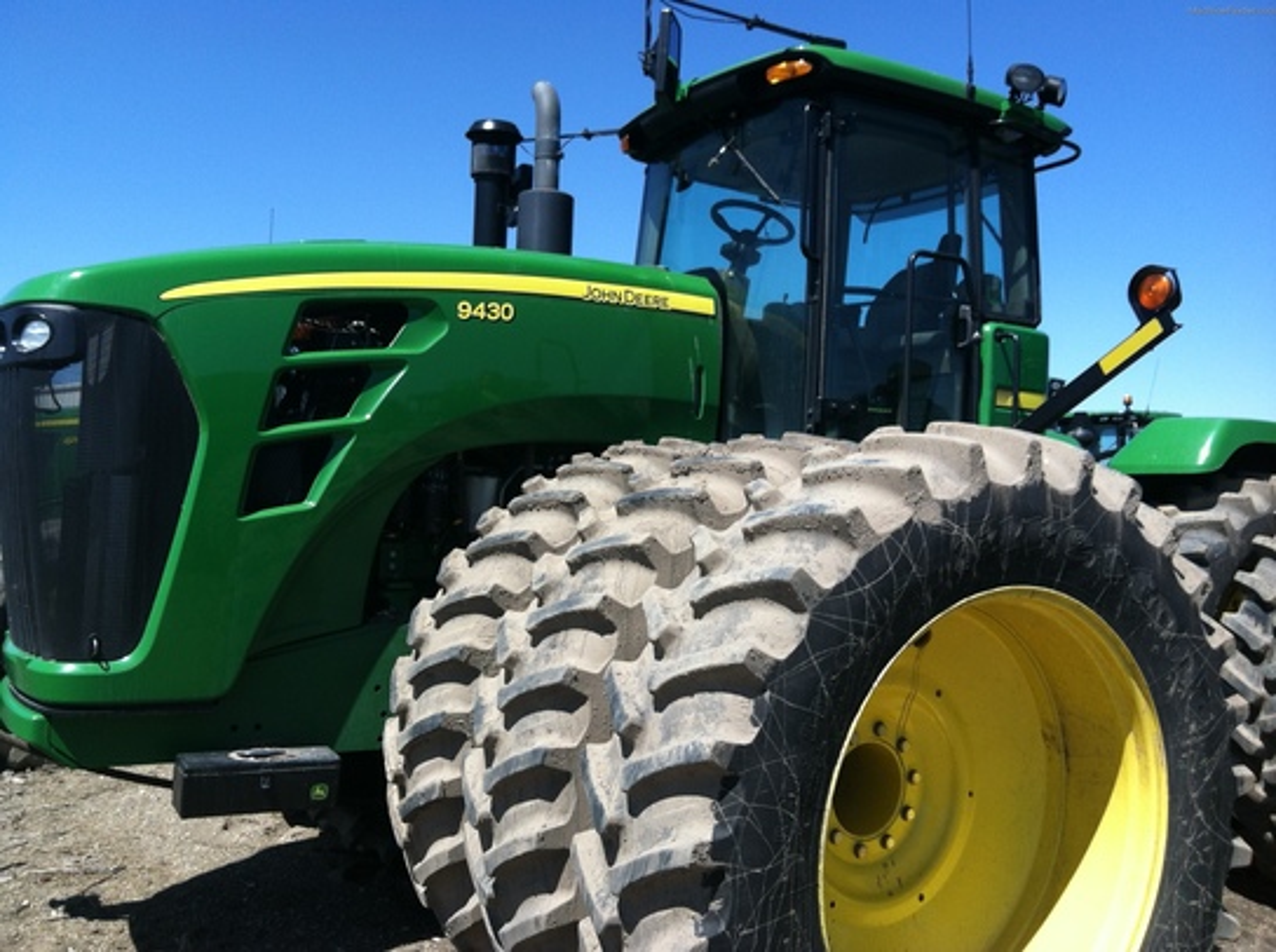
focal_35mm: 35
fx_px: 1288
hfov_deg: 52.7
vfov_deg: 40.6
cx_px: 638
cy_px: 476
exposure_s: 1/882
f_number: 2.8
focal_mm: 3.85
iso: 80
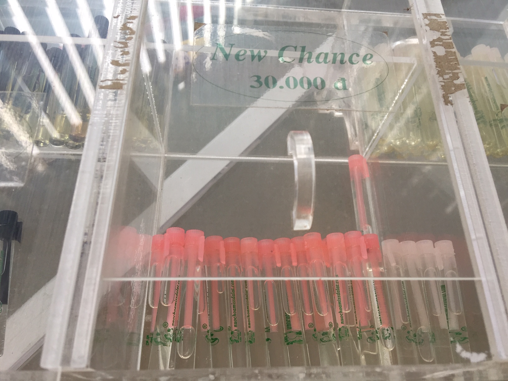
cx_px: 254
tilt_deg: -61.3
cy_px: 190
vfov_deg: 48.2
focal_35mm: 29
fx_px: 426
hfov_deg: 61.7
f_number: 2.2
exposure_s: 1/50
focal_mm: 4.15
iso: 40
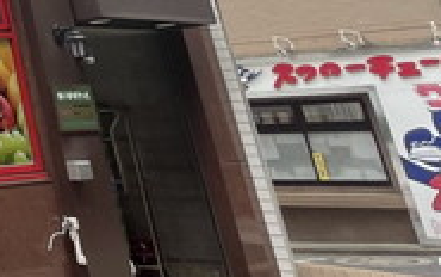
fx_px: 770
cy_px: -124
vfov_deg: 18.3
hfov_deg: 19.8
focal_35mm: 64
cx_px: -412
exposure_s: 1/139
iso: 25
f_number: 2.4
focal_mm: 1.55
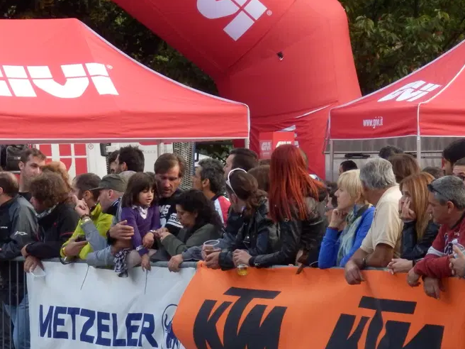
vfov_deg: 4.8
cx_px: 43
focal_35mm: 309
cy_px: 277
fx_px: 4151
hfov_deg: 6.4
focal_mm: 30.2
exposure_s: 1/160
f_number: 5.7
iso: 320
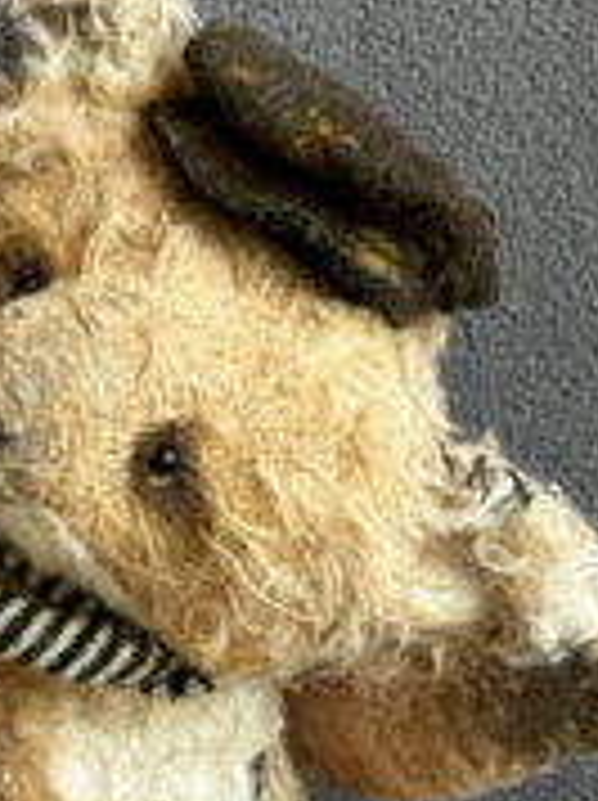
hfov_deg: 13.4
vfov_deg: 17.9
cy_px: 734
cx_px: -45
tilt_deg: -18.5
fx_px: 2494
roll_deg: -2.1
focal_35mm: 108
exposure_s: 1/204
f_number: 1.78
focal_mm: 6.76
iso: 64
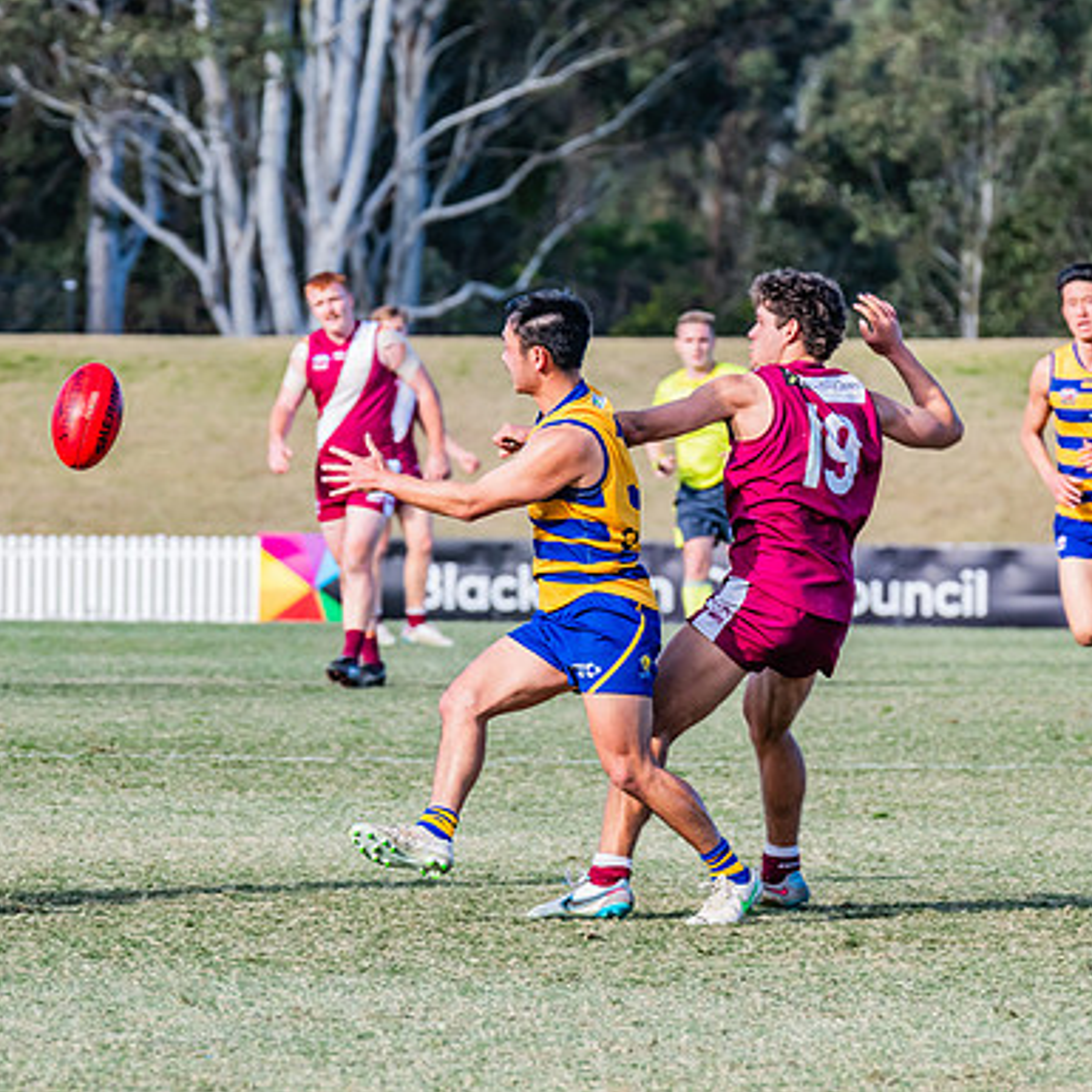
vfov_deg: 4.2
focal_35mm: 416
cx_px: 546
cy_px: 554
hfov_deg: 4.2
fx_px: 14847
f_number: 10
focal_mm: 290
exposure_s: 1/640
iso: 800
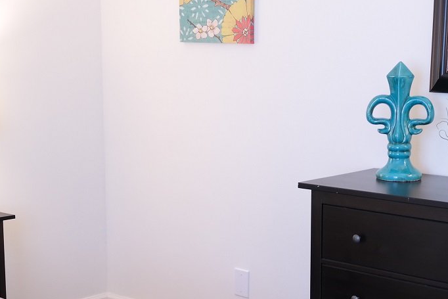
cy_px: 196
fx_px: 821
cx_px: 298
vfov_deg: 20.6
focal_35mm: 66
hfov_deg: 30.3
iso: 400
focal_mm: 20
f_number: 3.5
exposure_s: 1/15
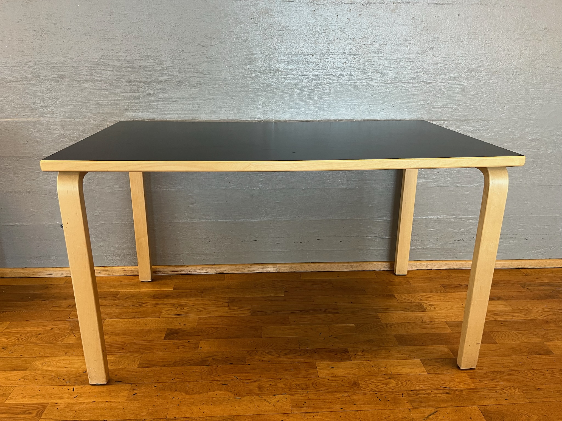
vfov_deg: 53.1
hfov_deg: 67.3
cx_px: 281
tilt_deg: -19.9
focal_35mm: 26
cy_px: 210
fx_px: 422
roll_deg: -0.1
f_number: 1.6
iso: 125
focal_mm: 5.1
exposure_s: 1/50
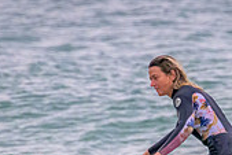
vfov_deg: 0.5
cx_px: 203
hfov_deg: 0.8
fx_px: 17672
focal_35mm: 2740
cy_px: 198
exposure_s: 1/1250
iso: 8000
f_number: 11
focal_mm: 800
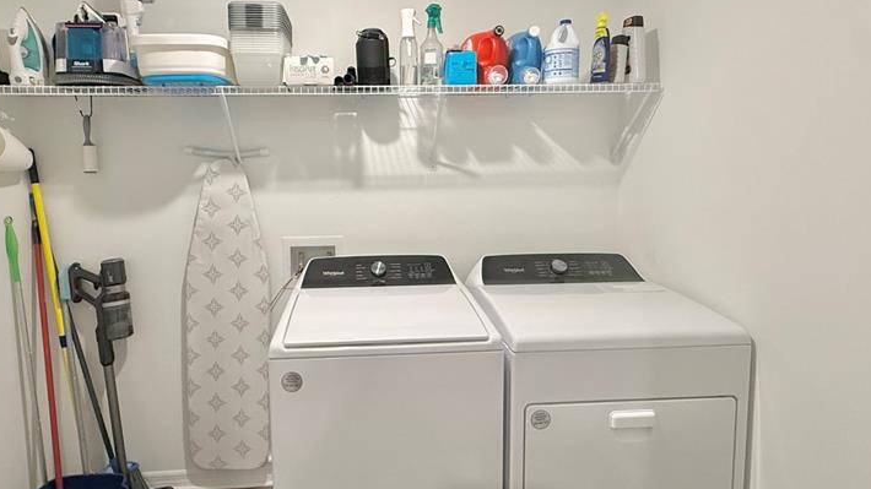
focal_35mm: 22
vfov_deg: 51.2
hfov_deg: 81.0
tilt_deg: -5.1
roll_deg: -0.1
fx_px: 508
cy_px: 205
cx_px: 397
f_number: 2.2
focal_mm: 2.22
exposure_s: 1/120
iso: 400
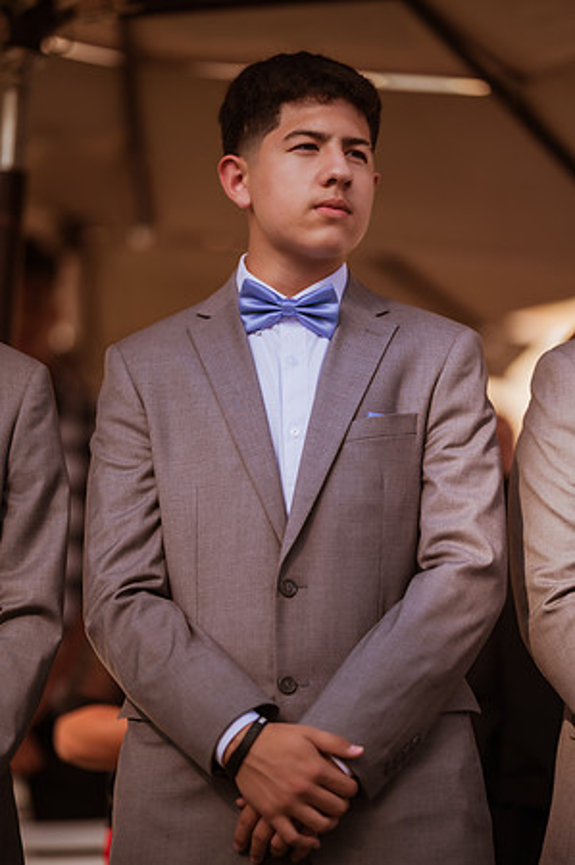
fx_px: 3242
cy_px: 432
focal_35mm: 135
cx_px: 288
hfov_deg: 10.1
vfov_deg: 15.2
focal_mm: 135
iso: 125
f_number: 1.8
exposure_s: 1/4000
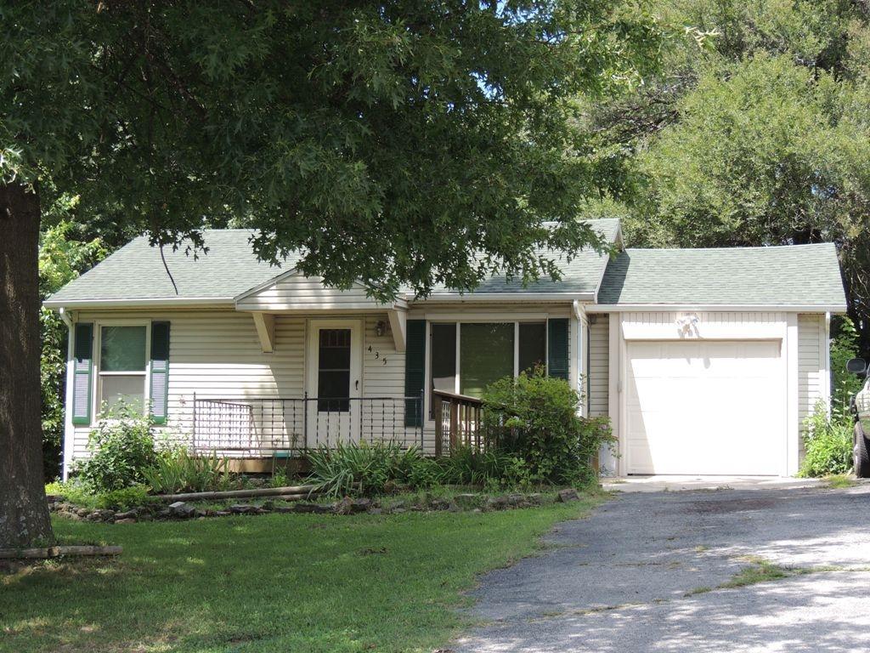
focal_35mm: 60
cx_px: 435
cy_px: 326
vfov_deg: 24.4
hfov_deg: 32.2
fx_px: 1508
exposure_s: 1/250
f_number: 4.2
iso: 100
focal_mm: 10.7
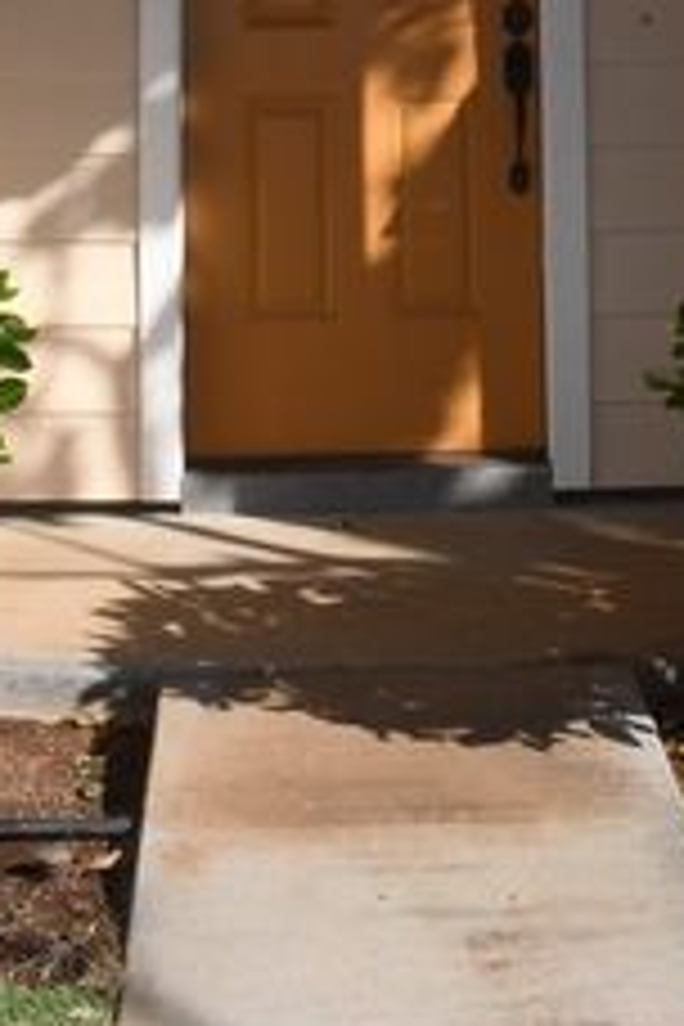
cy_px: -580
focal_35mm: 89
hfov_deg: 15.3
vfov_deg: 19.5
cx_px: 495
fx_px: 2536
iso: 450
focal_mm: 18
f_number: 22
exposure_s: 1/200
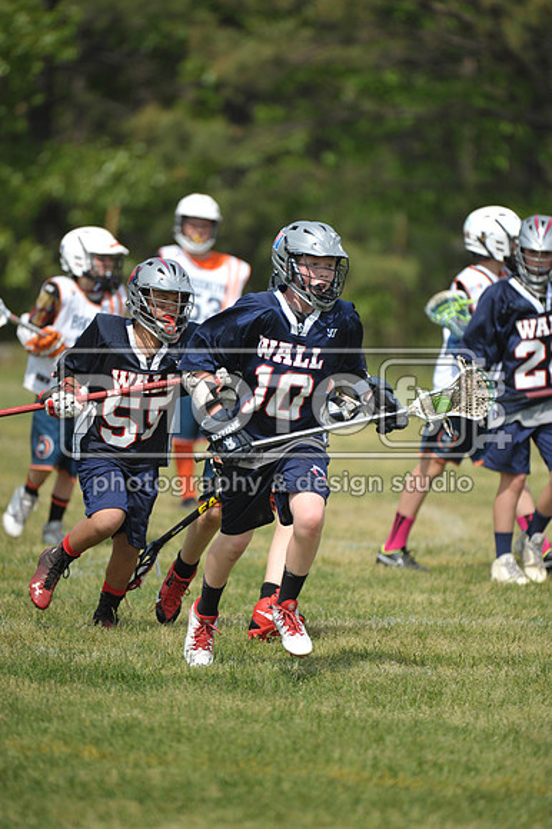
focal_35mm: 360
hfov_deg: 3.8
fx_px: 8289
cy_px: 414
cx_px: 276
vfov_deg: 5.7
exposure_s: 1/3200
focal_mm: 360
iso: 640
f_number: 4
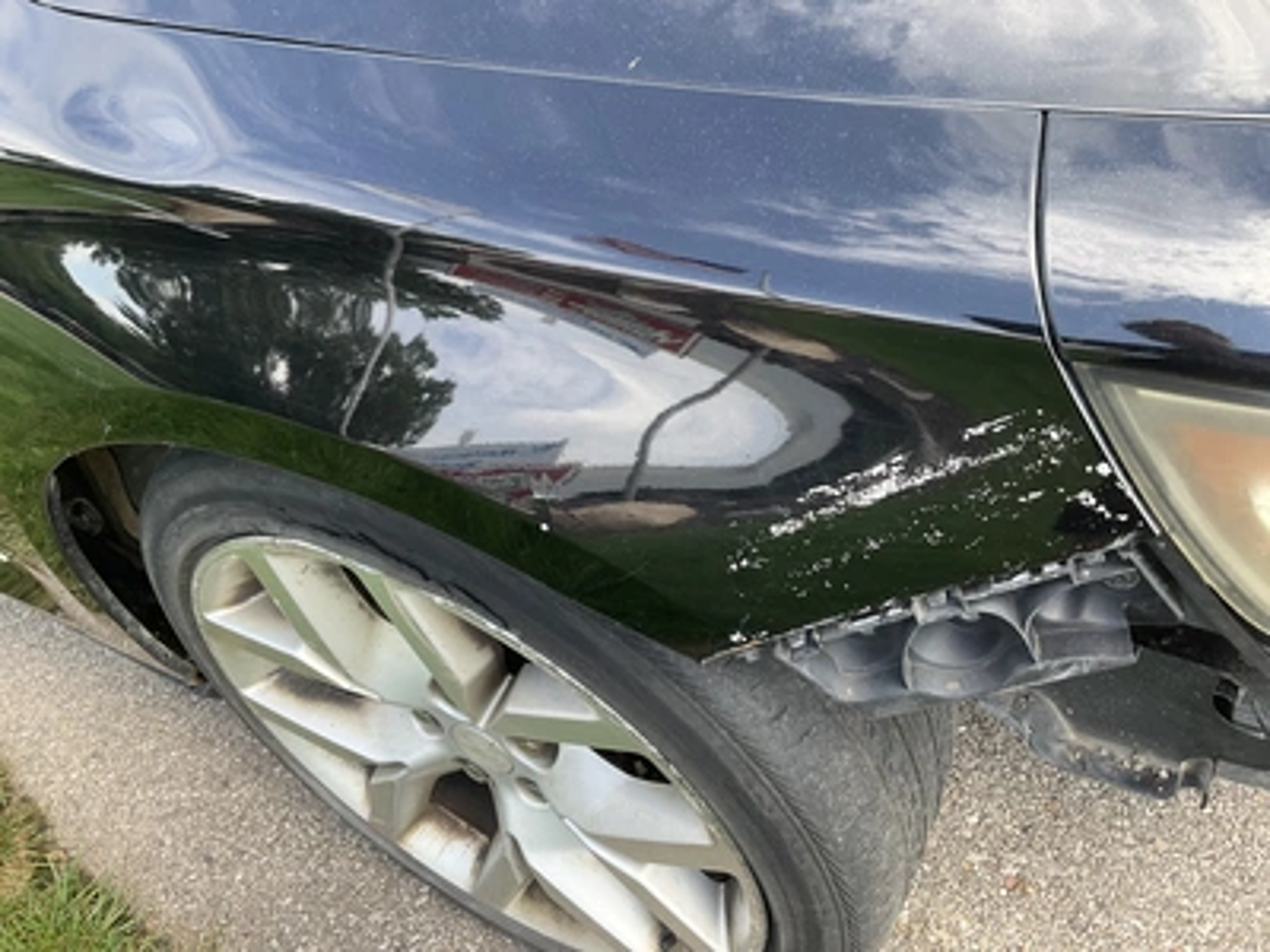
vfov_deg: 48.2
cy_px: 476
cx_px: 635
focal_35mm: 29
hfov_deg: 61.7
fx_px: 1064
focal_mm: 3
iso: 20
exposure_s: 1/150
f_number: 1.8
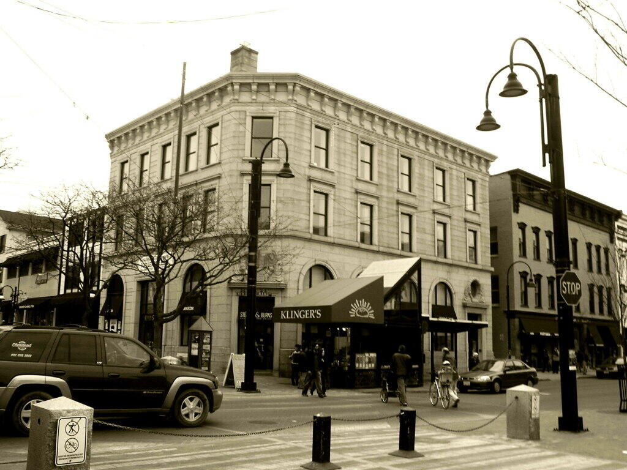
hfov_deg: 52.6
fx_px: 634
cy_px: 235
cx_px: 314
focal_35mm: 35
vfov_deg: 40.7
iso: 64
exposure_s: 1/45
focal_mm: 7.18
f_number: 6.7
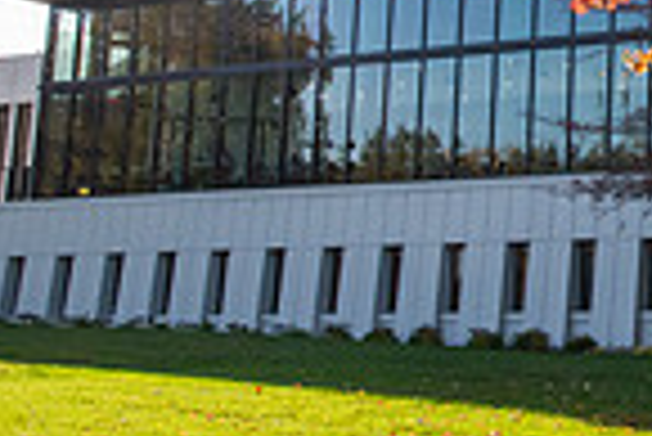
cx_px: 1030
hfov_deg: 20.8
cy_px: 11
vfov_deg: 16.8
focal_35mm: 80
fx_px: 1450
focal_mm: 20
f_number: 18
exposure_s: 1/125
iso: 800
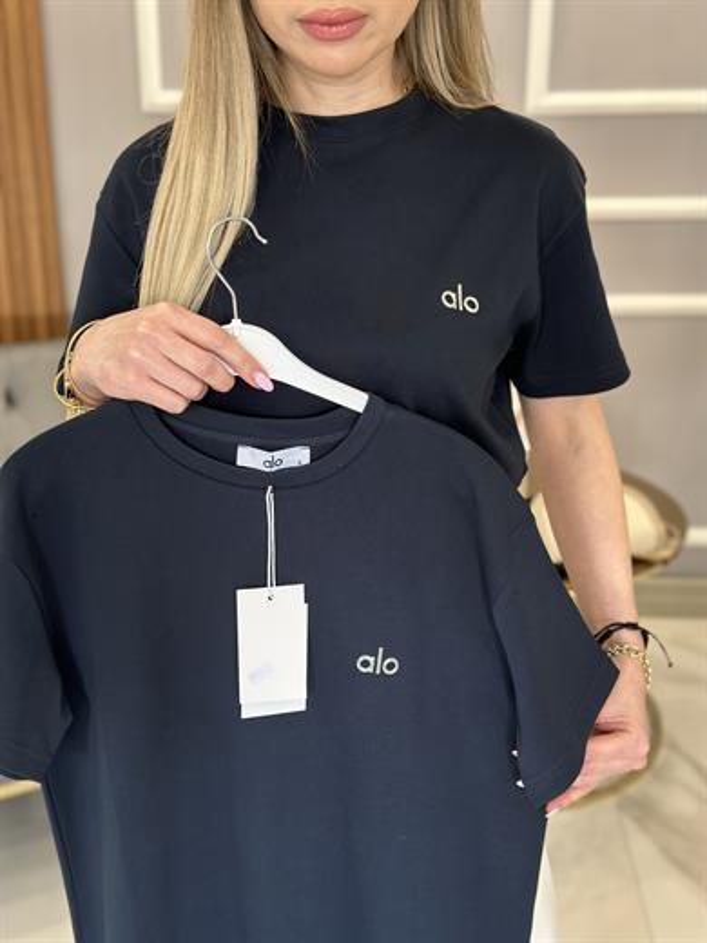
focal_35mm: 48
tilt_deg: -20.6
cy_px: 472
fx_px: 1307
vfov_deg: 39.7
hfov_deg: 30.3
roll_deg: -0.5
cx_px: 354
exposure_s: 1/99
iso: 125
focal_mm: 6.86
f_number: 1.78
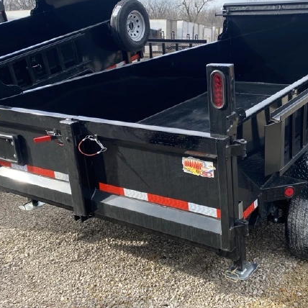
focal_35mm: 43
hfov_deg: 38.8
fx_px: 433
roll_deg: -1.6
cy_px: 140
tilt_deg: -12.3
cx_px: 199
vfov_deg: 39.1
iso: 32
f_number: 1.8
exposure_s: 1/981
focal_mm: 4.25
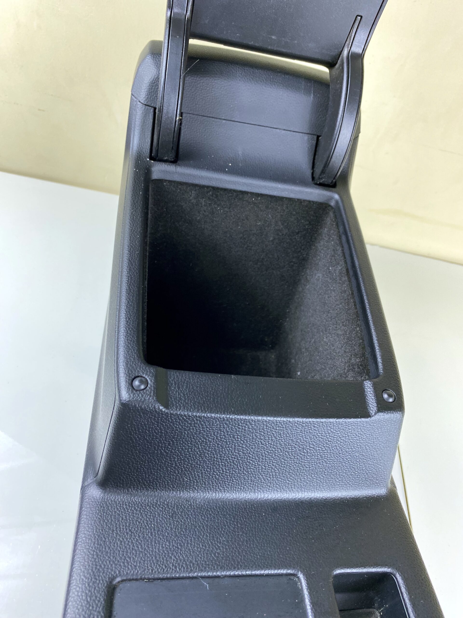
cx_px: 232
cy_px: 309
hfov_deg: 53.1
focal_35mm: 26
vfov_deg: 67.3
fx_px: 464
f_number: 1.8
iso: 100
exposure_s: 1/100
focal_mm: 4.25
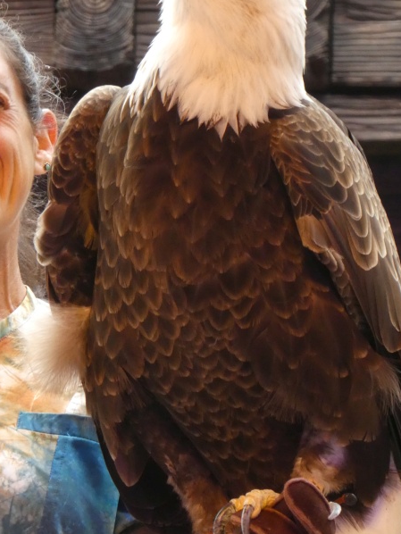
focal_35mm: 428
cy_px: 321
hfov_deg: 3.5
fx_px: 6606
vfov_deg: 4.6
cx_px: 105
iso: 400
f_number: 5.6
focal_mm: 44.8
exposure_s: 1/125
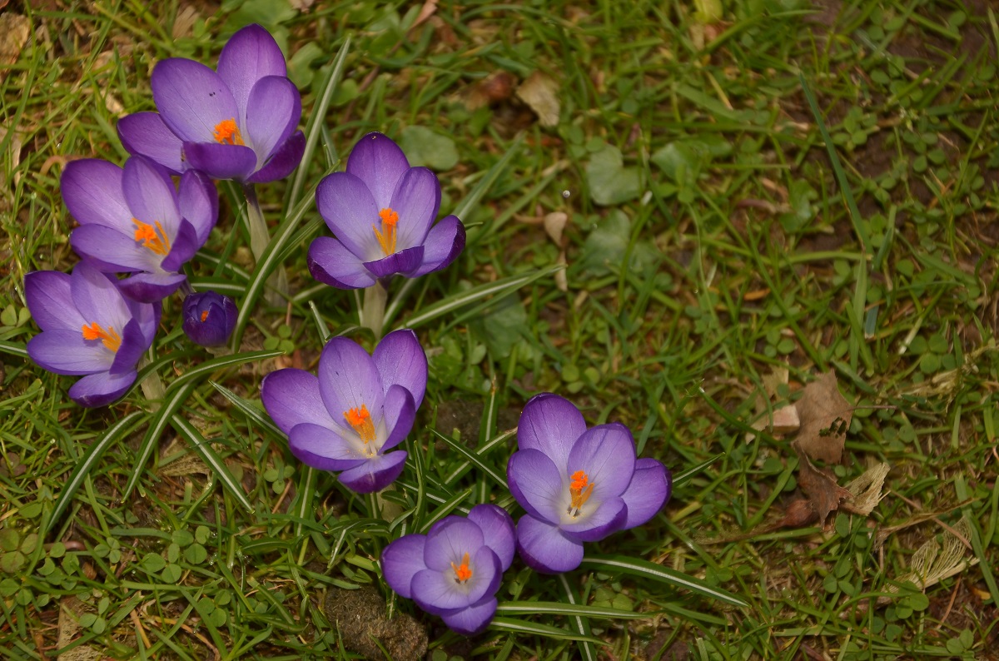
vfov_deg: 12.1
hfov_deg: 18.2
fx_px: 3114
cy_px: 330
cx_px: 500
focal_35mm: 112
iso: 100
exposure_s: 1/160
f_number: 5.6
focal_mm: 75
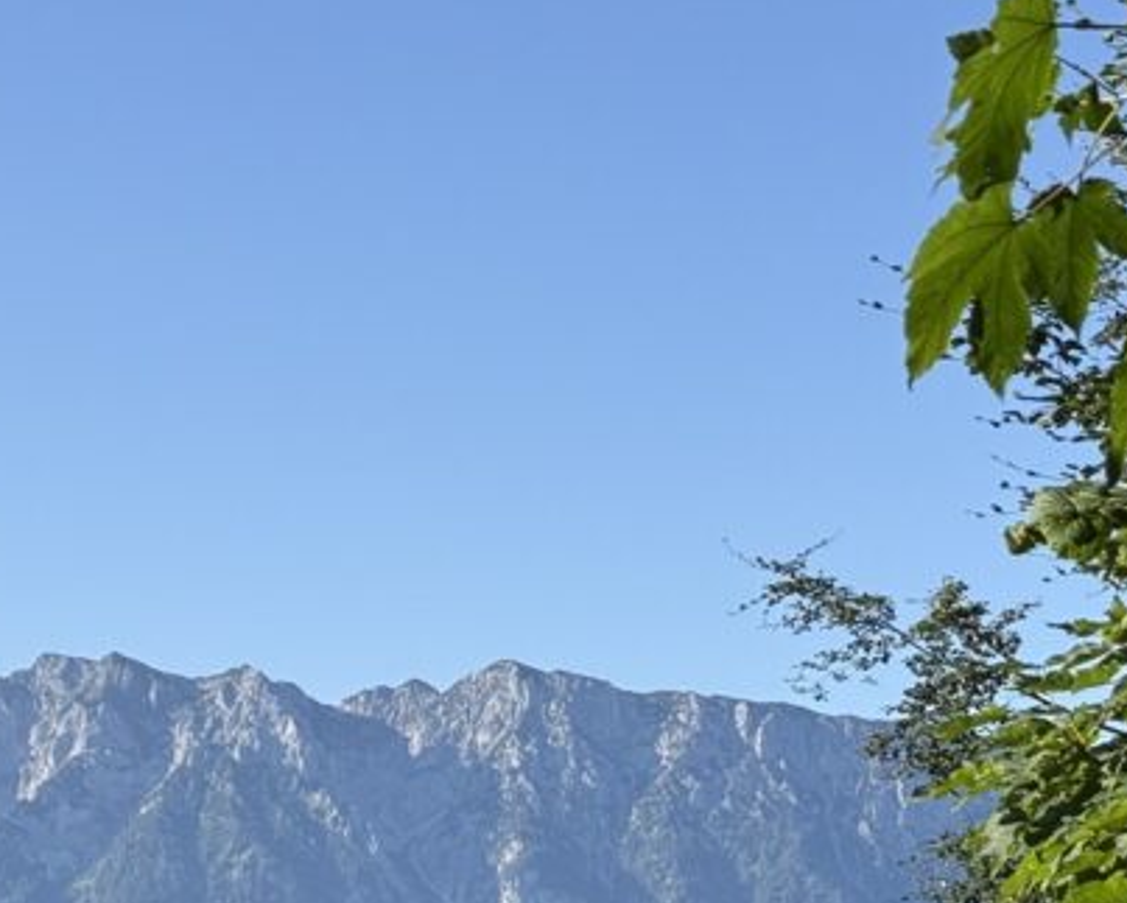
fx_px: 3972
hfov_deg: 16.0
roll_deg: +0.3
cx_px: 140
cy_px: 523
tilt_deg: +9.4
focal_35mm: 119
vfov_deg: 13.0
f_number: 1.78
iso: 64
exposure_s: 1/4329
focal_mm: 6.76
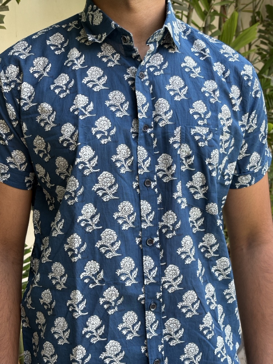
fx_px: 547
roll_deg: +0.9
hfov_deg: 28.0
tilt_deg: -7.2
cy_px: 182
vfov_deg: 36.8
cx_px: 136
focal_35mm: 52
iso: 40
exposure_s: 1/268
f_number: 1.6
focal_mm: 5.96
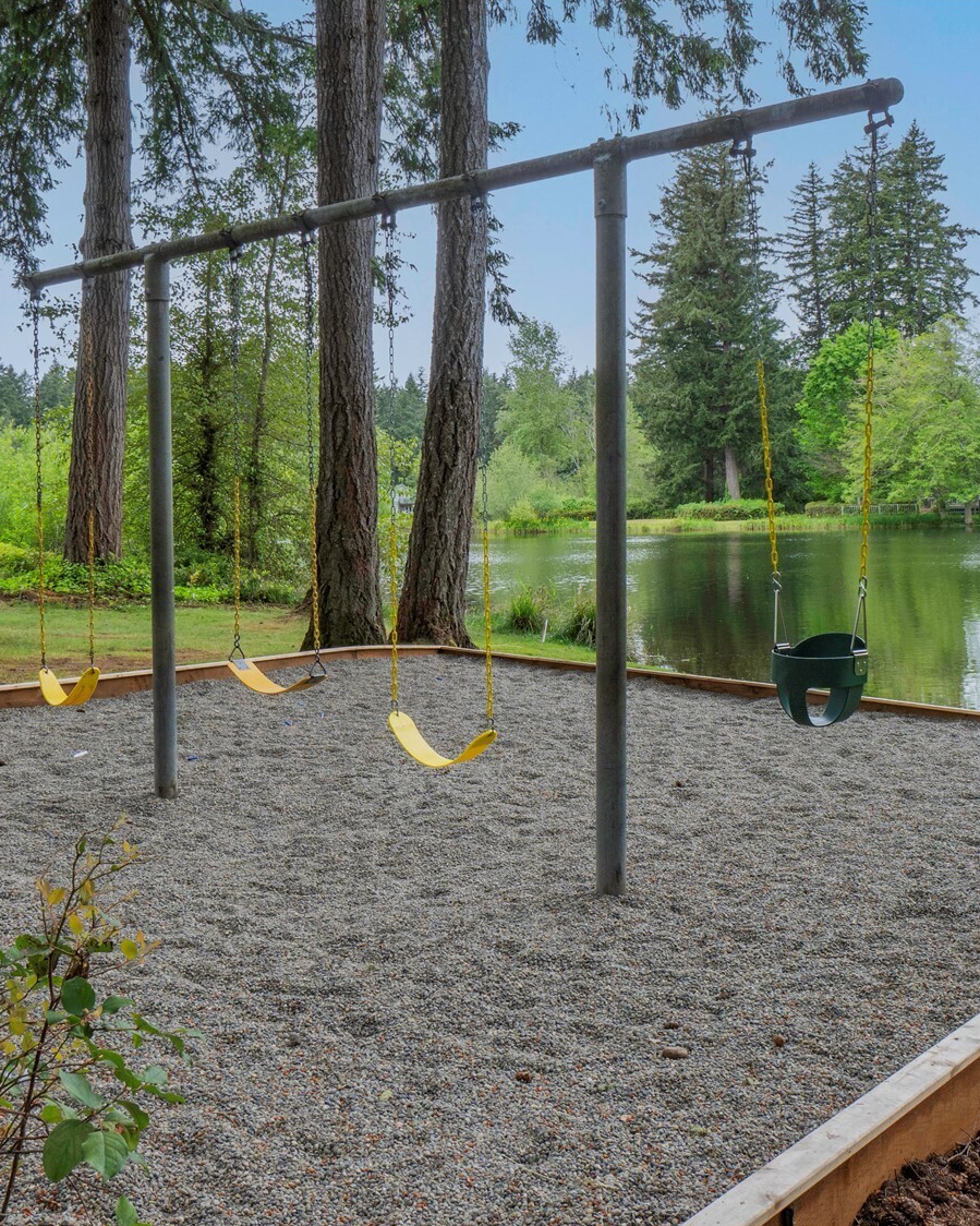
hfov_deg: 43.3
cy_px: 614
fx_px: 1233
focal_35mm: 34
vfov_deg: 52.8
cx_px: 478
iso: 640
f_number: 9
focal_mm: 16
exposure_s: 1/125
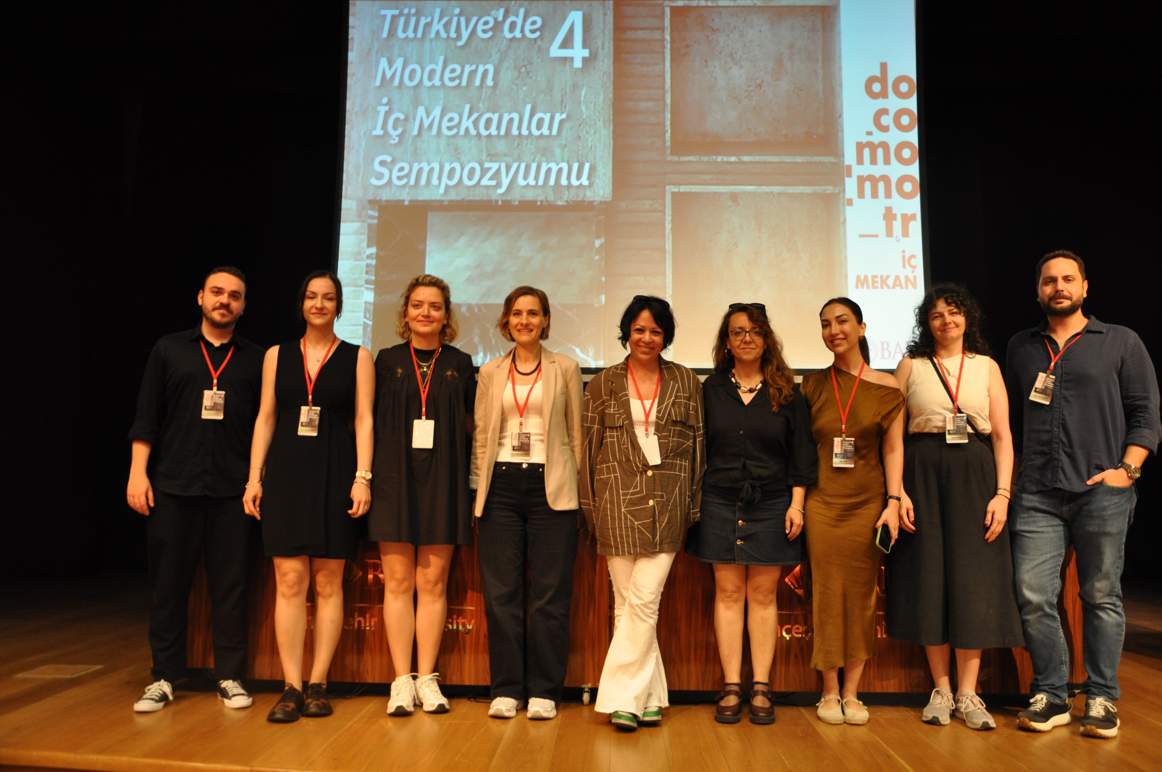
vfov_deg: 41.6
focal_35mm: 32
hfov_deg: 59.6
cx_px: 581
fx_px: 1016
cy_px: 386
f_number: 3.8
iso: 800
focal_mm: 21
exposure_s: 1/10
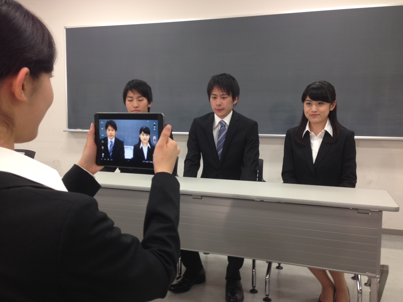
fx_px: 396
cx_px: 205
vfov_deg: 41.8
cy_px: 151
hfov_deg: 54.0
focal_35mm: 34
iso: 50
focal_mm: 4.12
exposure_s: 1/30
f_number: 2.4
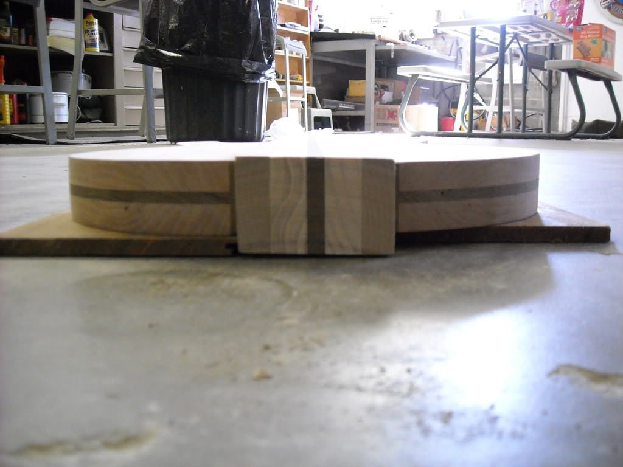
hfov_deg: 52.6
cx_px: 312
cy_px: 234
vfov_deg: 40.7
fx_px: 630
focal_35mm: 35
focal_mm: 5.7
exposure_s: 1/24
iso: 400
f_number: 2.8
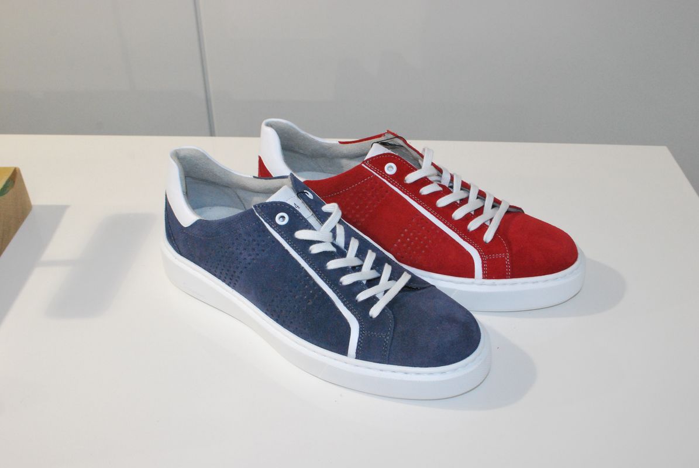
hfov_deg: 53.1
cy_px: 234
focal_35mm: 36
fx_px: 700
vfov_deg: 37.0
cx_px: 350
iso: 1600
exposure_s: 1/200
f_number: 10
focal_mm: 24
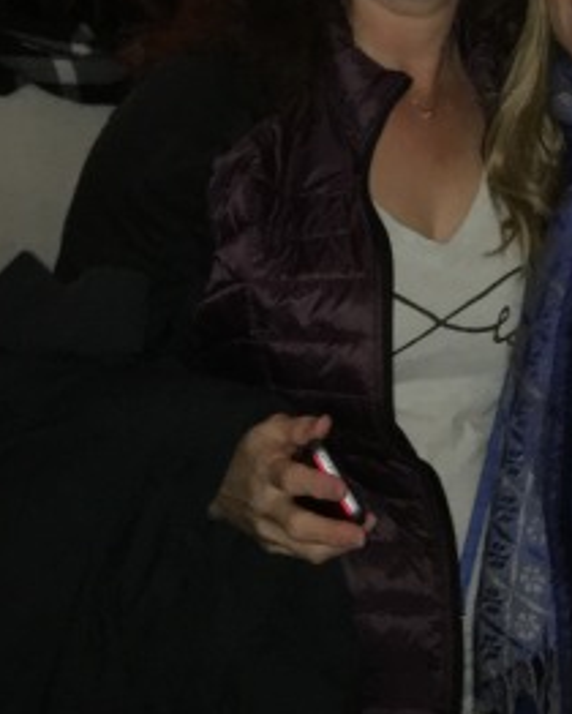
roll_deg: +0.8
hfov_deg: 16.5
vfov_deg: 18.8
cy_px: -301
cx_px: 515
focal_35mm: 92
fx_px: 1945
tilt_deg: +2.8
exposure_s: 1/16
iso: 200
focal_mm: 4.15
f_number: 2.2
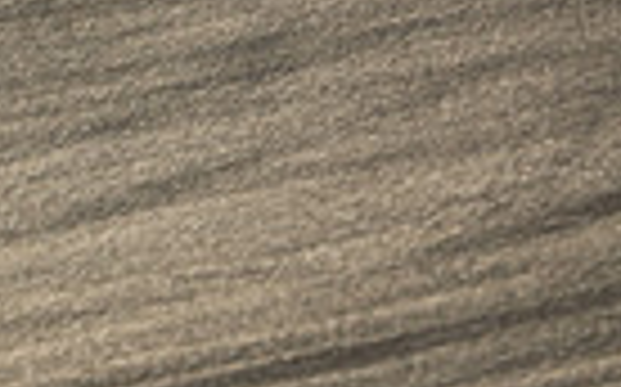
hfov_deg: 1.2
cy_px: -344
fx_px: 30371
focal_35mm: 1796
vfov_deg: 0.7
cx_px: -590
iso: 160
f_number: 9
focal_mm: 280
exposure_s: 1/160
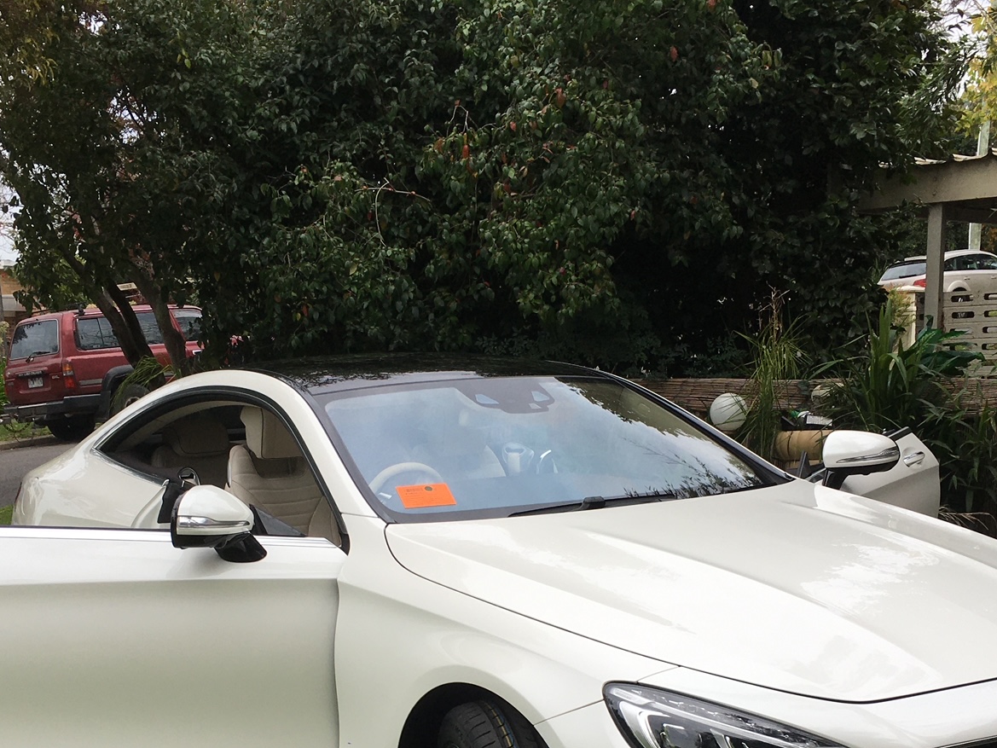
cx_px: 464
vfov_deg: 28.2
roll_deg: +0.4
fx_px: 1440
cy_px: 644
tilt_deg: -6.9
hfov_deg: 38.2
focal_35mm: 50
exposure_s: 1/382
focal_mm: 4.15
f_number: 2.2
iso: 25
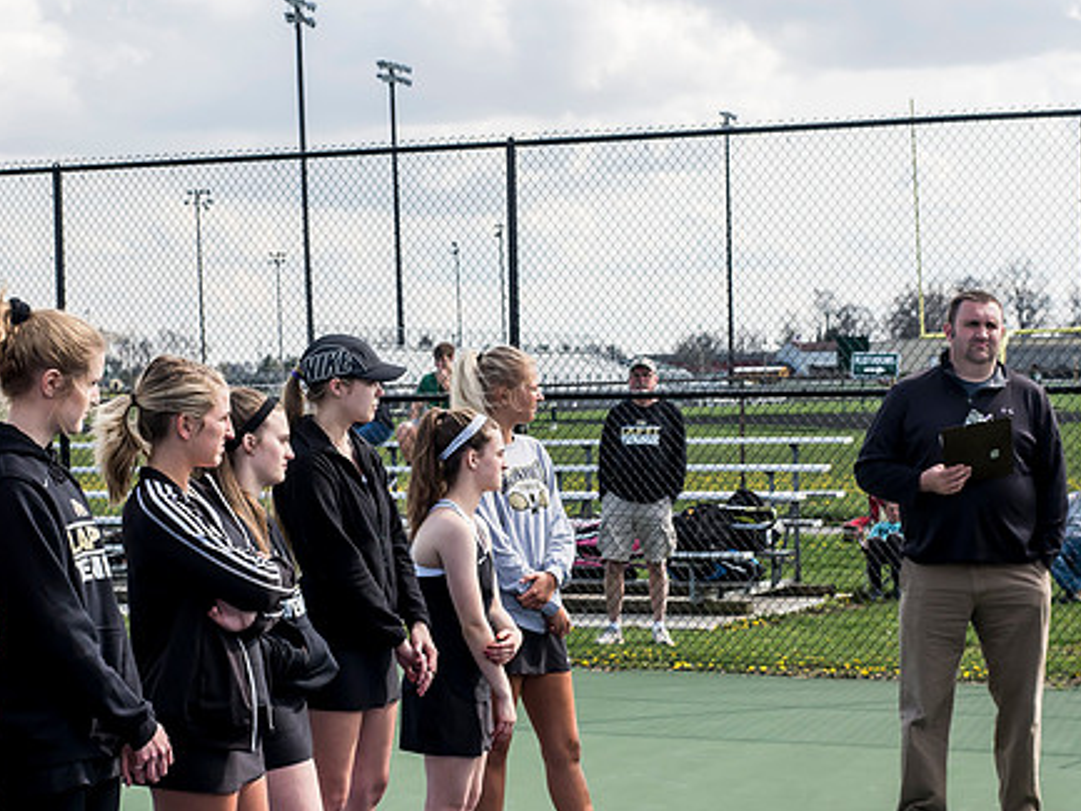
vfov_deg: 17.8
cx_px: 532
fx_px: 2593
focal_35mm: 83
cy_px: 523
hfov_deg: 23.6
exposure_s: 1/1000
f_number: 5
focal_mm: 31
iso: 400
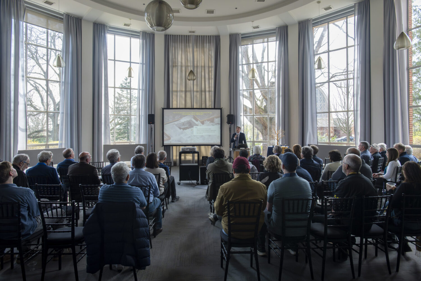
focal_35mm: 22
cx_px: 210
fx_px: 257
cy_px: 140
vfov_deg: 57.2
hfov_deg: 78.6
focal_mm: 22
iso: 1600
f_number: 8
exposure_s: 1/200
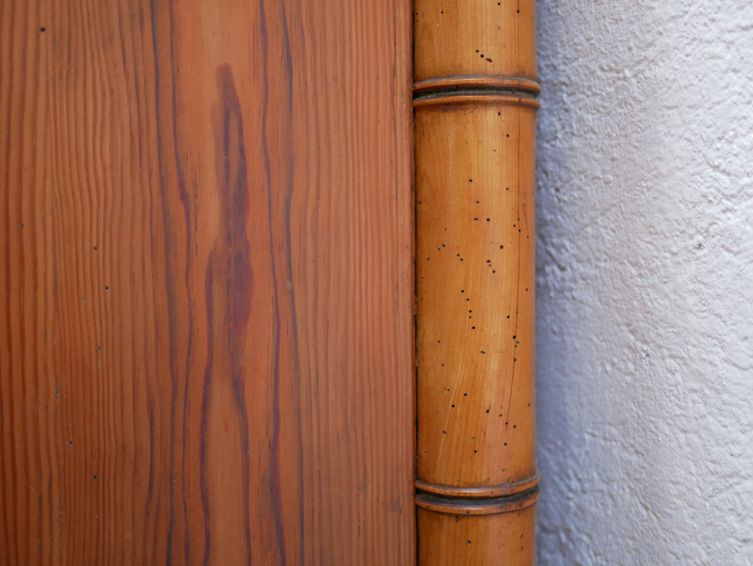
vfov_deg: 36.0
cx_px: 376
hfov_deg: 46.8
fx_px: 870
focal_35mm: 40
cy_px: 283
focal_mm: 20
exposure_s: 1/60
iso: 1000
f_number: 1.7
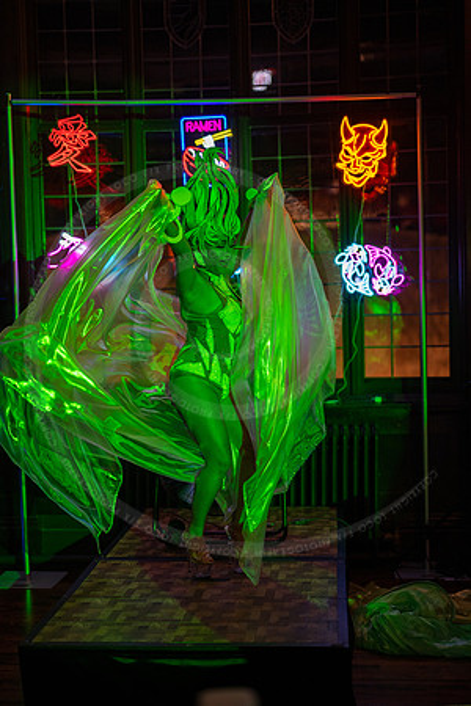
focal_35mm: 50
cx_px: 236
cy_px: 353
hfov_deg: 27.0
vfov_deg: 39.6
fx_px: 981
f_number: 1.3
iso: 800
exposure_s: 1/400
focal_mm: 50
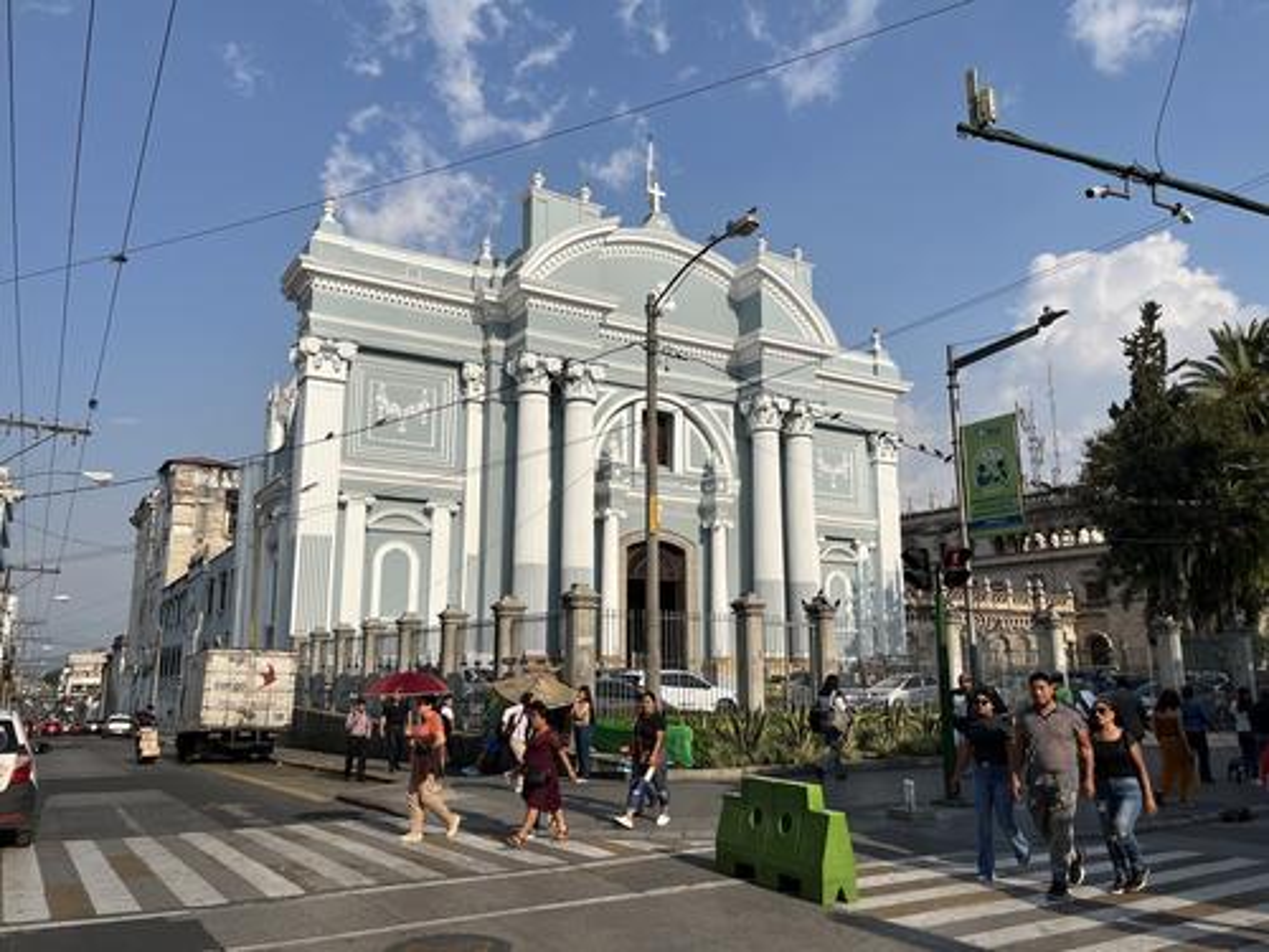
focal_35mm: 26
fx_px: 953
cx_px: 634
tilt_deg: +11.8
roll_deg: +0.6
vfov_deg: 53.1
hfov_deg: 67.3
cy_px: 476
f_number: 1.6
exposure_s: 1/5848
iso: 50
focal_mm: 5.1
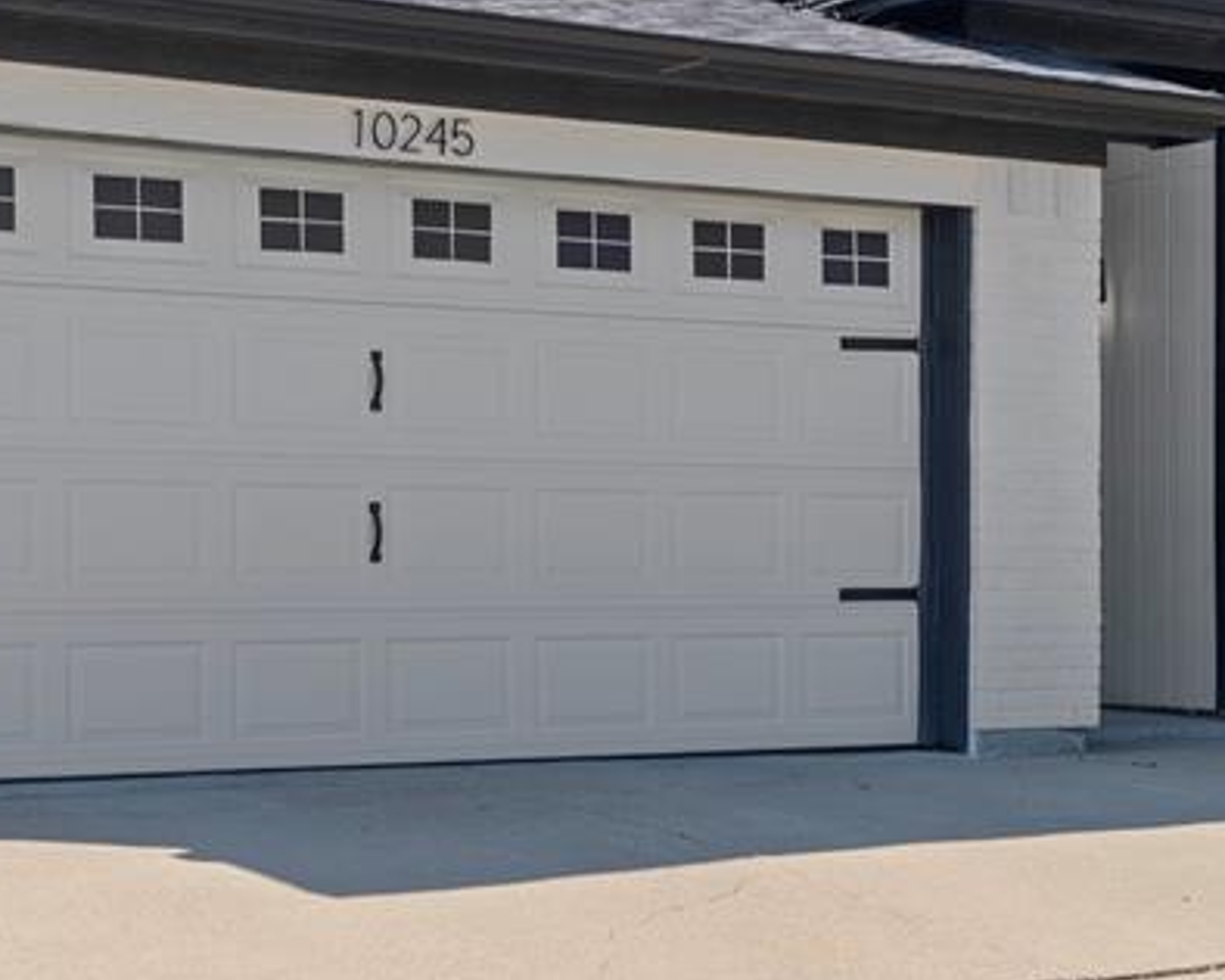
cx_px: 560
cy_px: 509
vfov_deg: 19.7
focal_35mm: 78
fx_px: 2827
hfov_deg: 24.4
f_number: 7.1
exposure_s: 1/40
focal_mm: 32
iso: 125
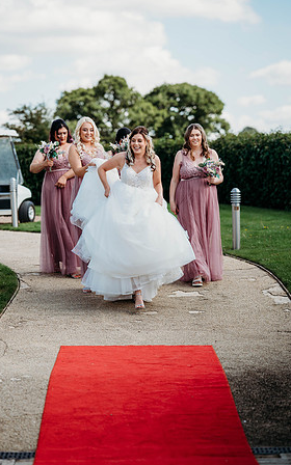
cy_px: 232
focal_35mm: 87
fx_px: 1104
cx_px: 151
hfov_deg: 15.0
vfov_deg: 23.8
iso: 100
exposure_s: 1/2500
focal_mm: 85
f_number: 2.5
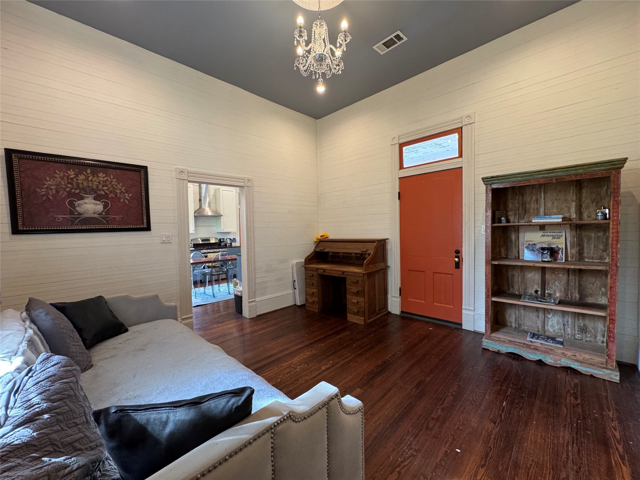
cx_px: 320
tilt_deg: -1.4
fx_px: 259
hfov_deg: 102.1
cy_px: 240
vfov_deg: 85.7
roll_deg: +1.2
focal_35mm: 14
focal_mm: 2.22
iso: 250
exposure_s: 1/60
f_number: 2.2
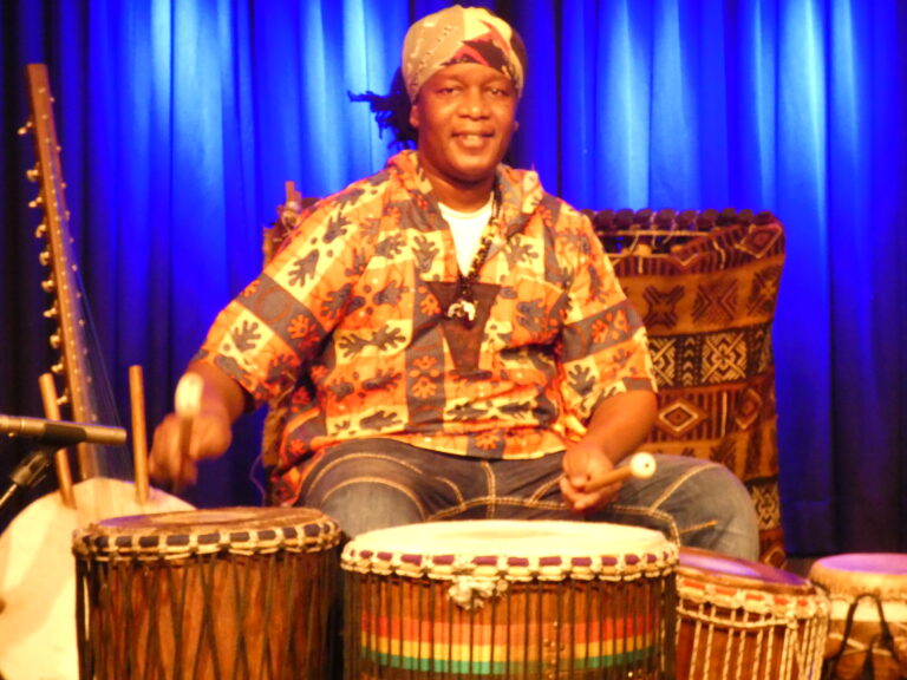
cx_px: 454
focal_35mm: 66
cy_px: 340
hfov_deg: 29.4
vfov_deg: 22.3
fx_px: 1729
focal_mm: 11.9
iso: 1600
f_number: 4.2
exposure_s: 1/20
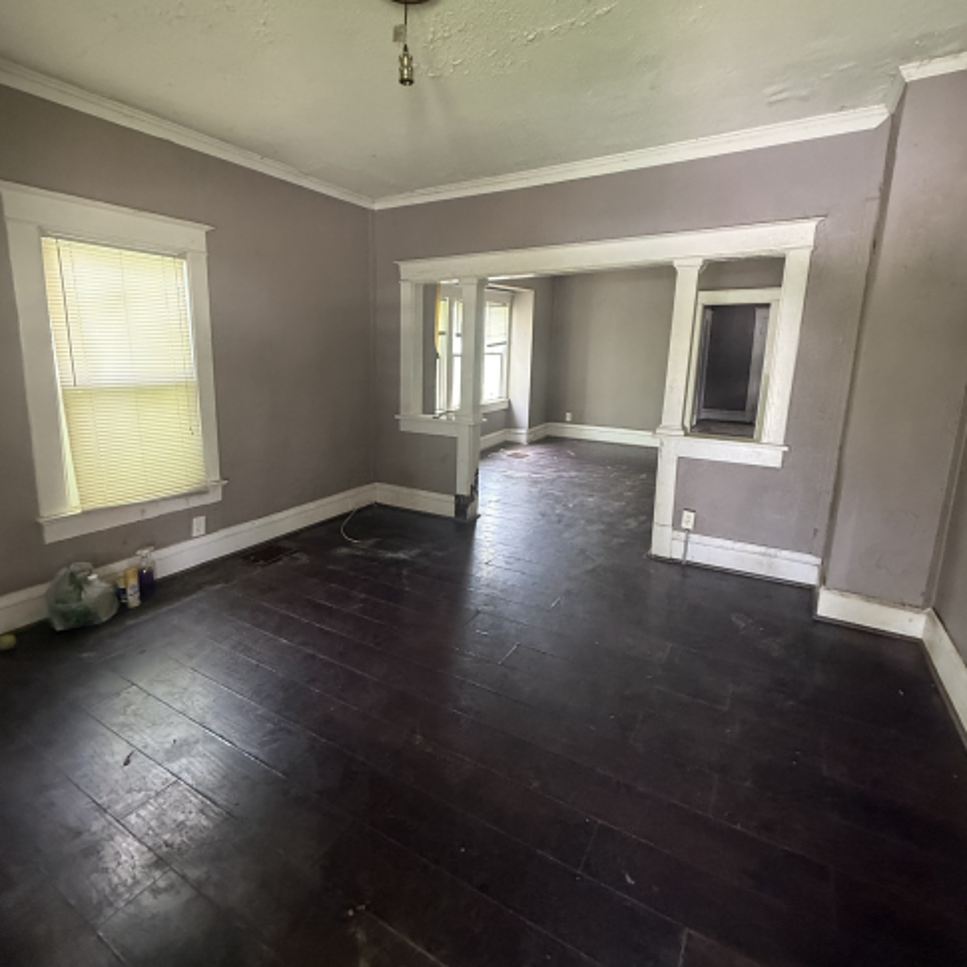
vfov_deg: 83.8
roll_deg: -1.2
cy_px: 442
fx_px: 537
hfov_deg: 84.0
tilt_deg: -8.1
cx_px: 479
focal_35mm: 17
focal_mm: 2.22
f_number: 2.2
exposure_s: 1/60
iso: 640
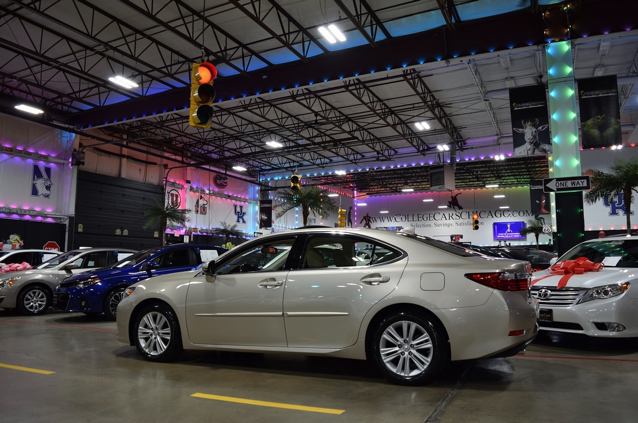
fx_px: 478
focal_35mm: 27
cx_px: 319
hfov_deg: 67.5
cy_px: 212
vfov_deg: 47.8
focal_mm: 18
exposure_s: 1/80
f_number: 4
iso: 400
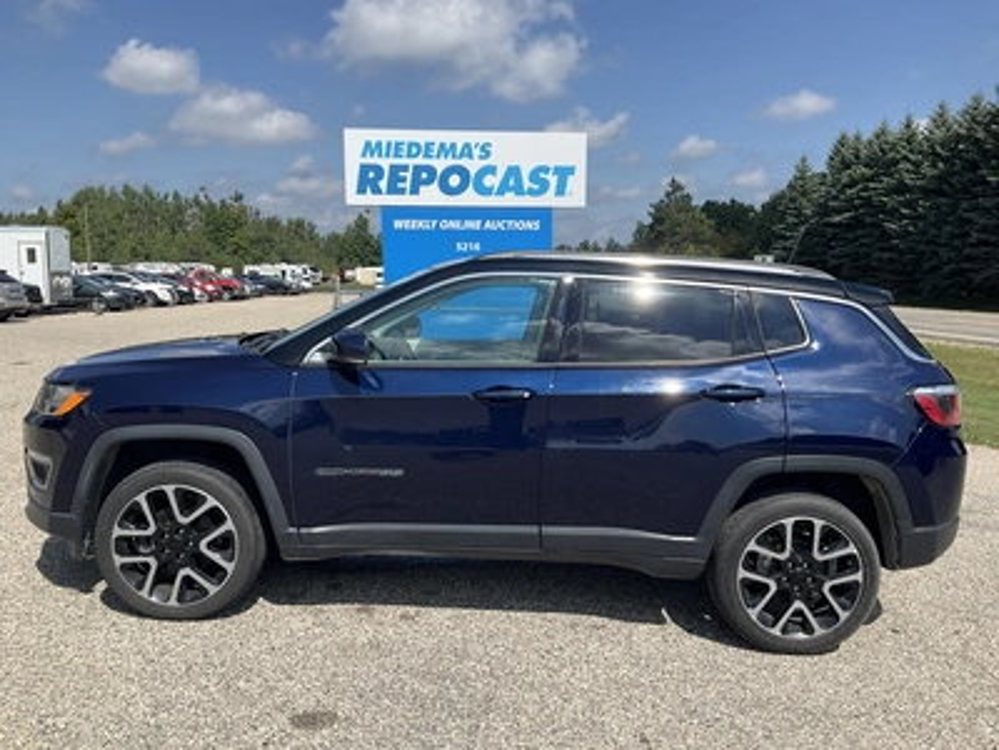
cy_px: 375
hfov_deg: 61.7
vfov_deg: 48.2
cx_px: 500
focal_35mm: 29
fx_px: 837
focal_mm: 3
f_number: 1.8
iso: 25
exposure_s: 1/2141
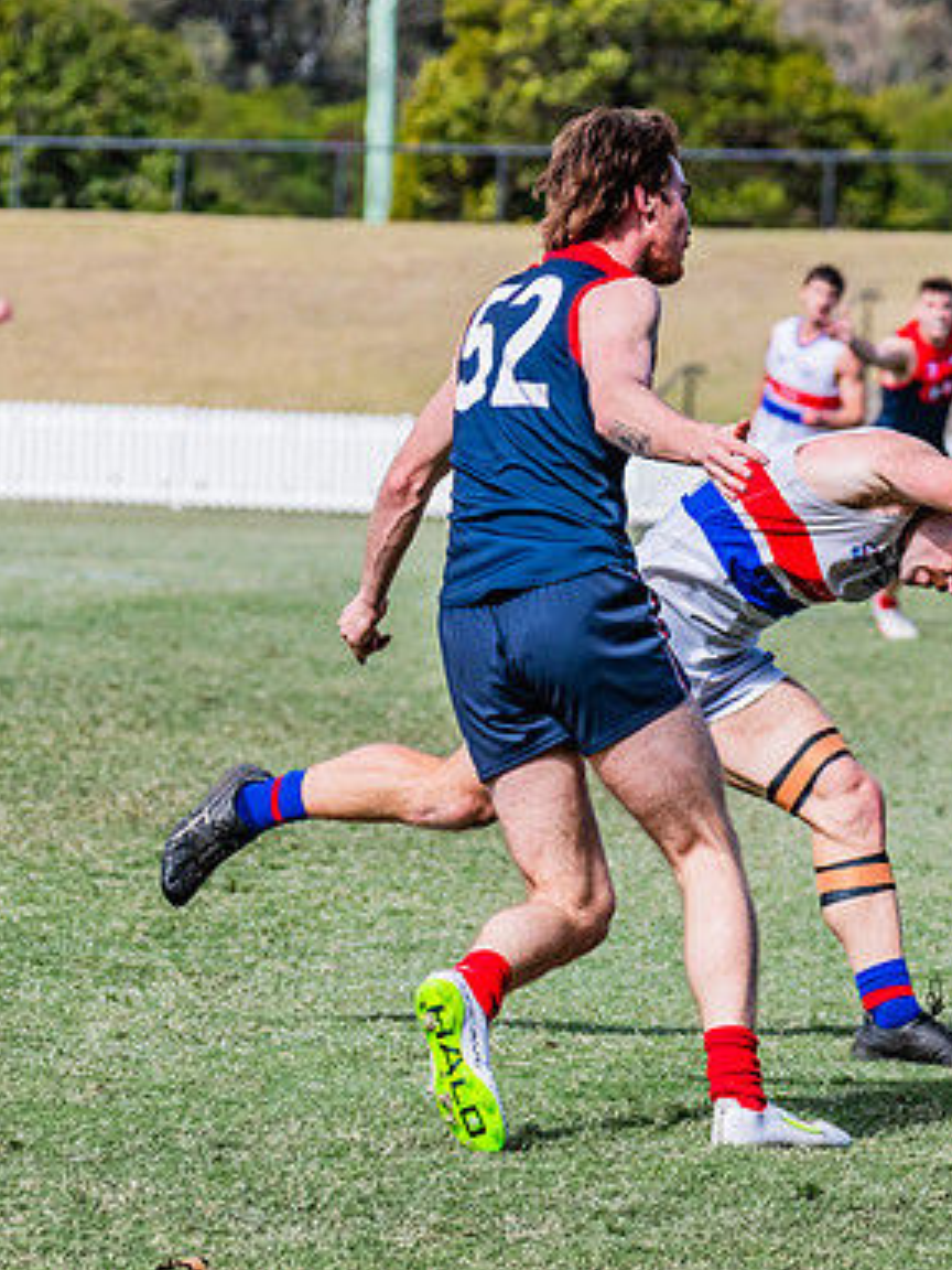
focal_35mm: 364
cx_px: 381
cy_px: 761
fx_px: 13348
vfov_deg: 5.4
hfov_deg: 4.1
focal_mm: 210
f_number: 7.1
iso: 800
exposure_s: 1/2000
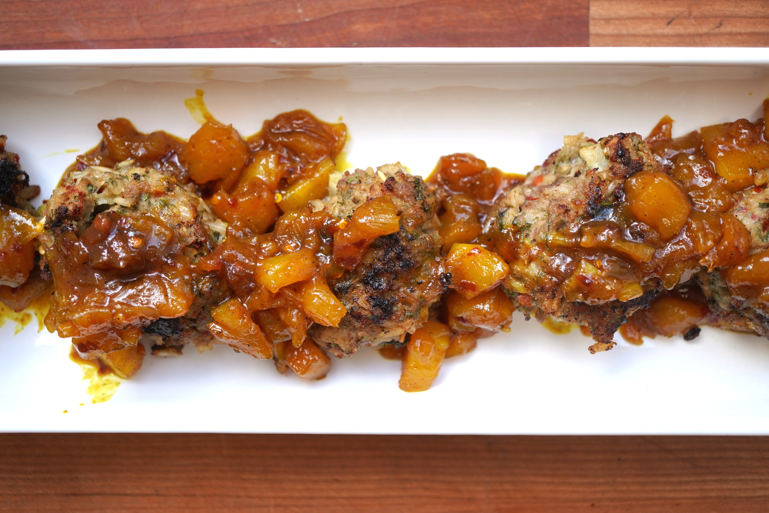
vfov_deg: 29.9
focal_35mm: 45
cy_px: 256
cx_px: 384
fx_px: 961
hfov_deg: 43.6
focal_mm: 30
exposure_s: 1/160
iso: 200
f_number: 4
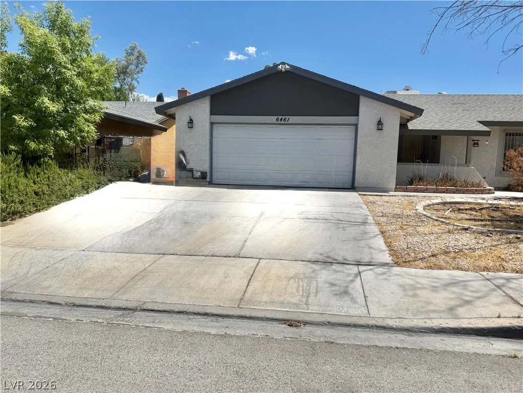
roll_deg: -2.0
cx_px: 262
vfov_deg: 56.8
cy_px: 196
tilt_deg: -4.4
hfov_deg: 71.6
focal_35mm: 24
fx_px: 363
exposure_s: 1/7353
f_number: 1.78
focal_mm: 6.76
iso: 80
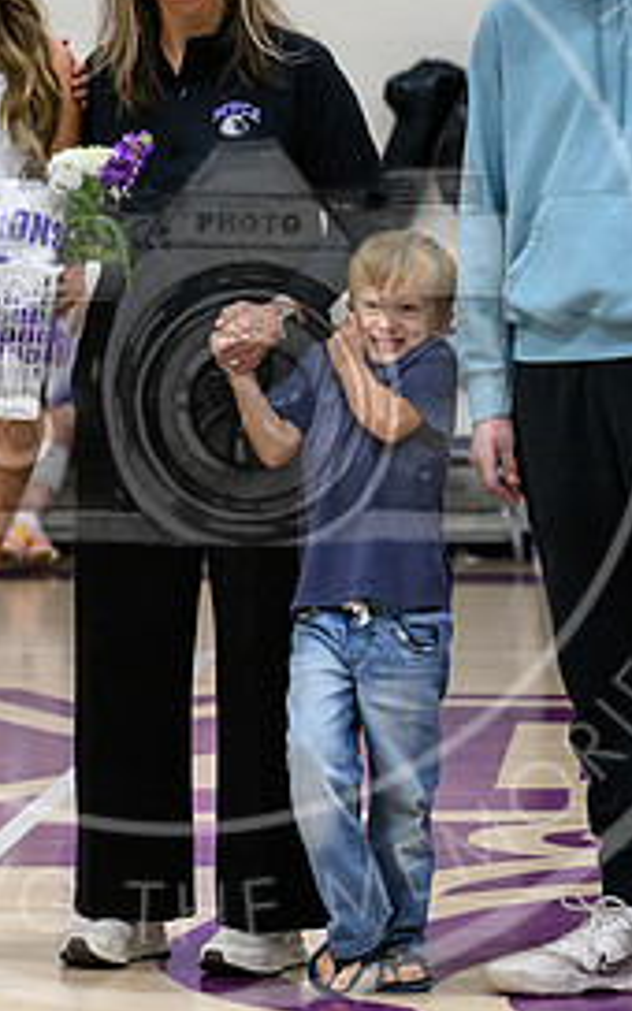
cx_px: 50
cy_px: 258
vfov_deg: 12.3
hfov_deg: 7.7
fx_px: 4685
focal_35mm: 170
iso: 7200
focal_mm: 70
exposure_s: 1/640
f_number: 3.5
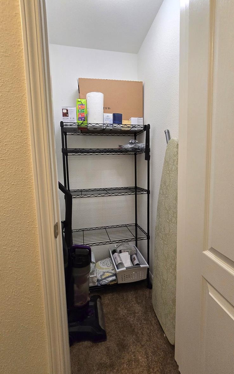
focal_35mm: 14
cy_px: 187
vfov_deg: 105.3
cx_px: 112
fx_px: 143
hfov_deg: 78.6
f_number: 2.2
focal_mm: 2.2
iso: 250
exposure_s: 1/60.2
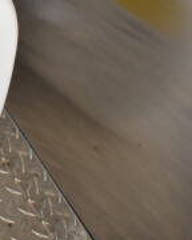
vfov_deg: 15.9
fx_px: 849
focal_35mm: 120
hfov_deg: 11.6
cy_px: 37
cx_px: -191
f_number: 5
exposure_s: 1/100
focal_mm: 25
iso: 1600
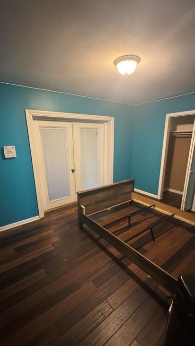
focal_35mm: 16
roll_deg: +1.3
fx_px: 147
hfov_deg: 67.1
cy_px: 178
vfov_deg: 99.3
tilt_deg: -16.0
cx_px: 94
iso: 1000
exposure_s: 1/40
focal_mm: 2.22
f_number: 2.2
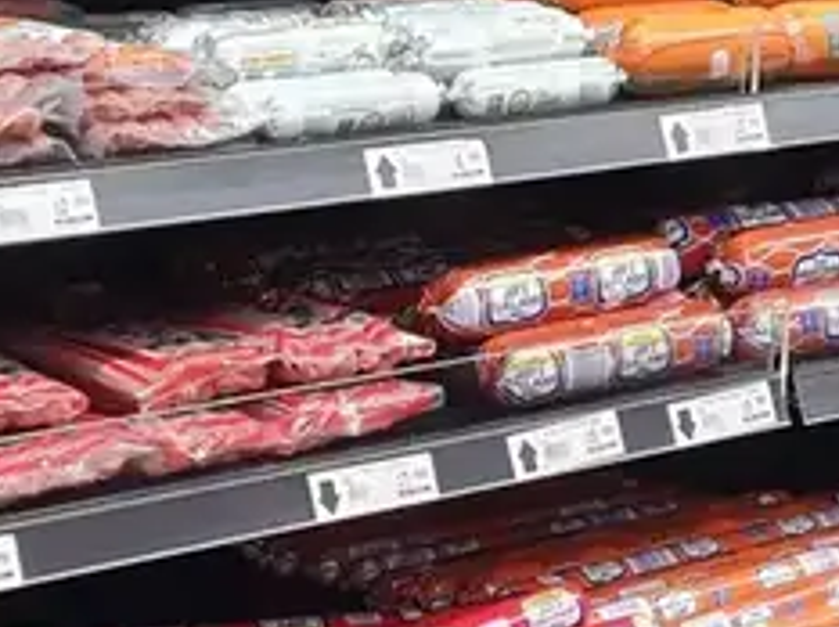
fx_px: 2977
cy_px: 550
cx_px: 558
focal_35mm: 123
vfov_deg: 11.9
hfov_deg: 16.0
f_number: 1.8
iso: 100
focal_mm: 5.4
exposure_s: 1/100
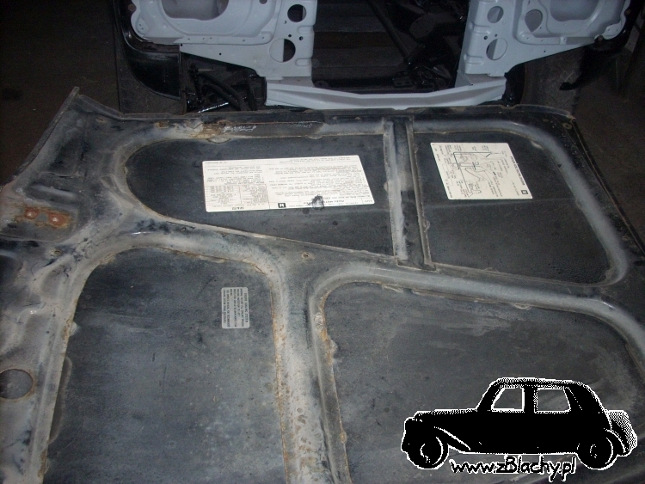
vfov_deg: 38.7
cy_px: 242
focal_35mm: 37
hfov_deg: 50.1
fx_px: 690
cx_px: 322
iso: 200
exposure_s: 1/60
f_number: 2.8
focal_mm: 6.2
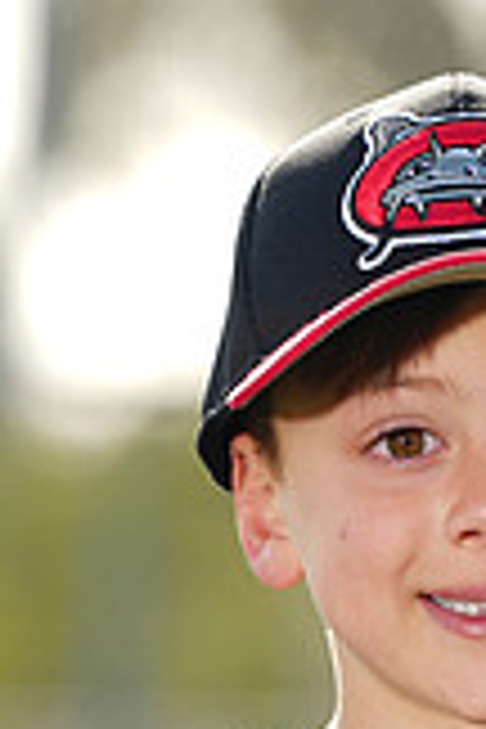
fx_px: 13830
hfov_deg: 2.0
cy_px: 873
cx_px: 340
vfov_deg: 3.0
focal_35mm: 683
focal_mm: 191
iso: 64
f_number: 4.5
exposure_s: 1/250
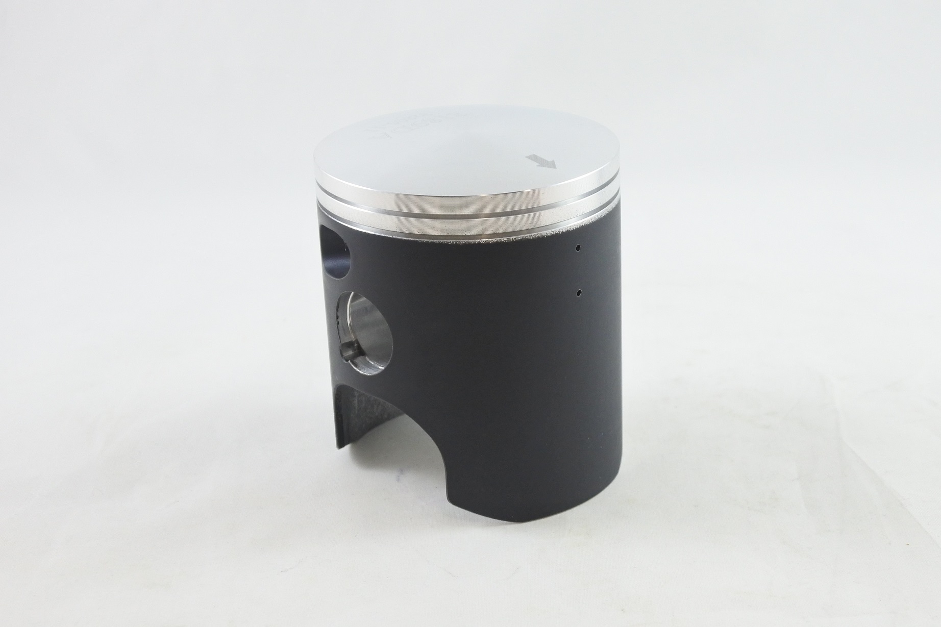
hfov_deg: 41.1
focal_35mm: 48
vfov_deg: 28.1
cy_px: 314
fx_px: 1254
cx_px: 470
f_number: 4.5
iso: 560
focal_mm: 18
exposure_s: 1/125
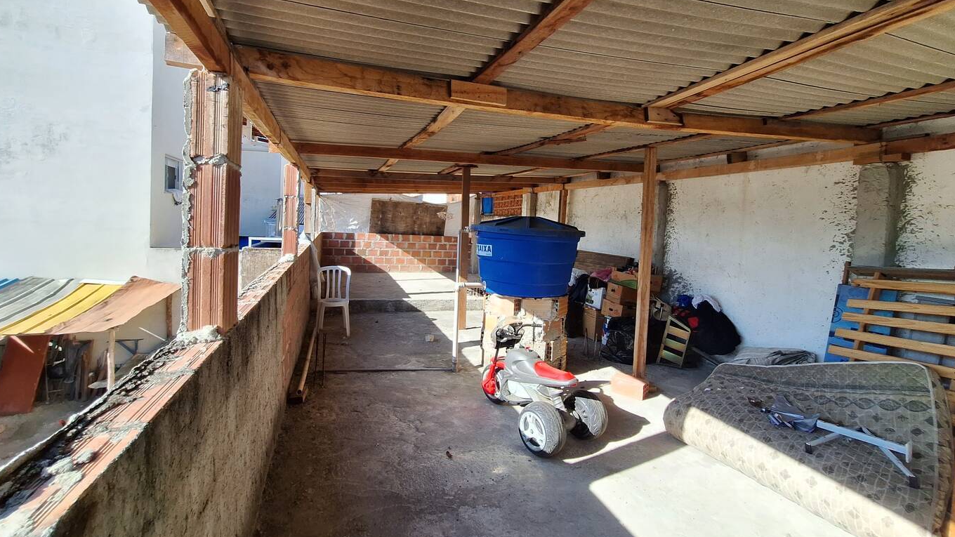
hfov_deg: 103.0
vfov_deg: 70.3
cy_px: 240
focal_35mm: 15
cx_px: 475
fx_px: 380
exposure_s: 1/818
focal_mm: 1.74
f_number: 2.2
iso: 40
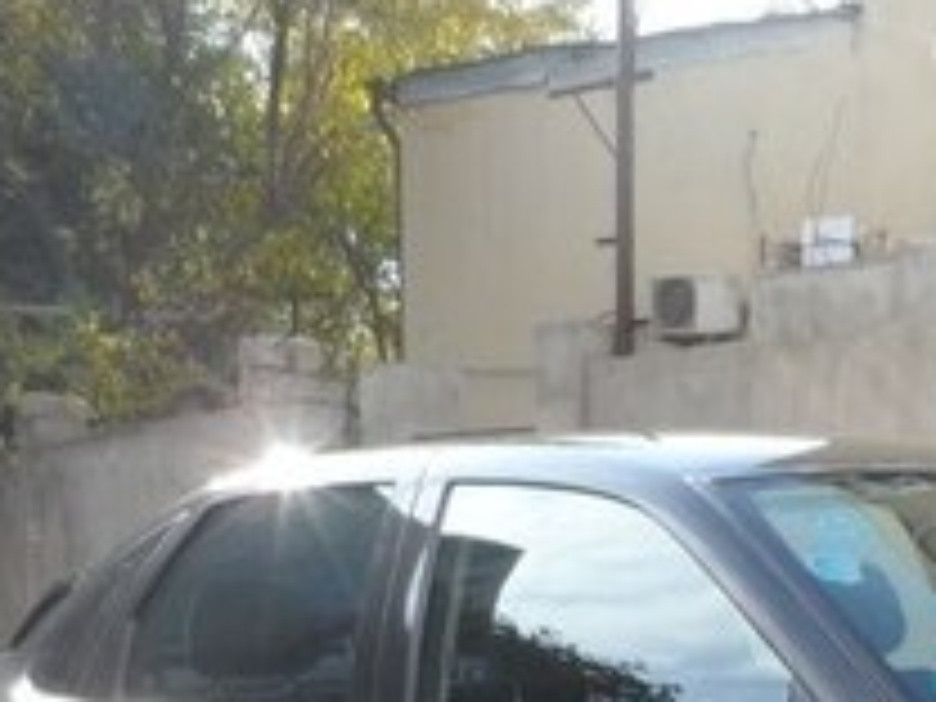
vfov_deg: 17.9
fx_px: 2055
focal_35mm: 76
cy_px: 956
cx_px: 1044
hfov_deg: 23.9
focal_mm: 4
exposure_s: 1/350
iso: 80
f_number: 3.2
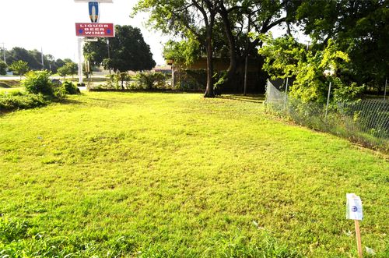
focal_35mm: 27
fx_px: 291
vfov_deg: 47.7
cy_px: 129
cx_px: 194
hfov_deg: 67.5
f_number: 8
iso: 100
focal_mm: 18
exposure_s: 1/250
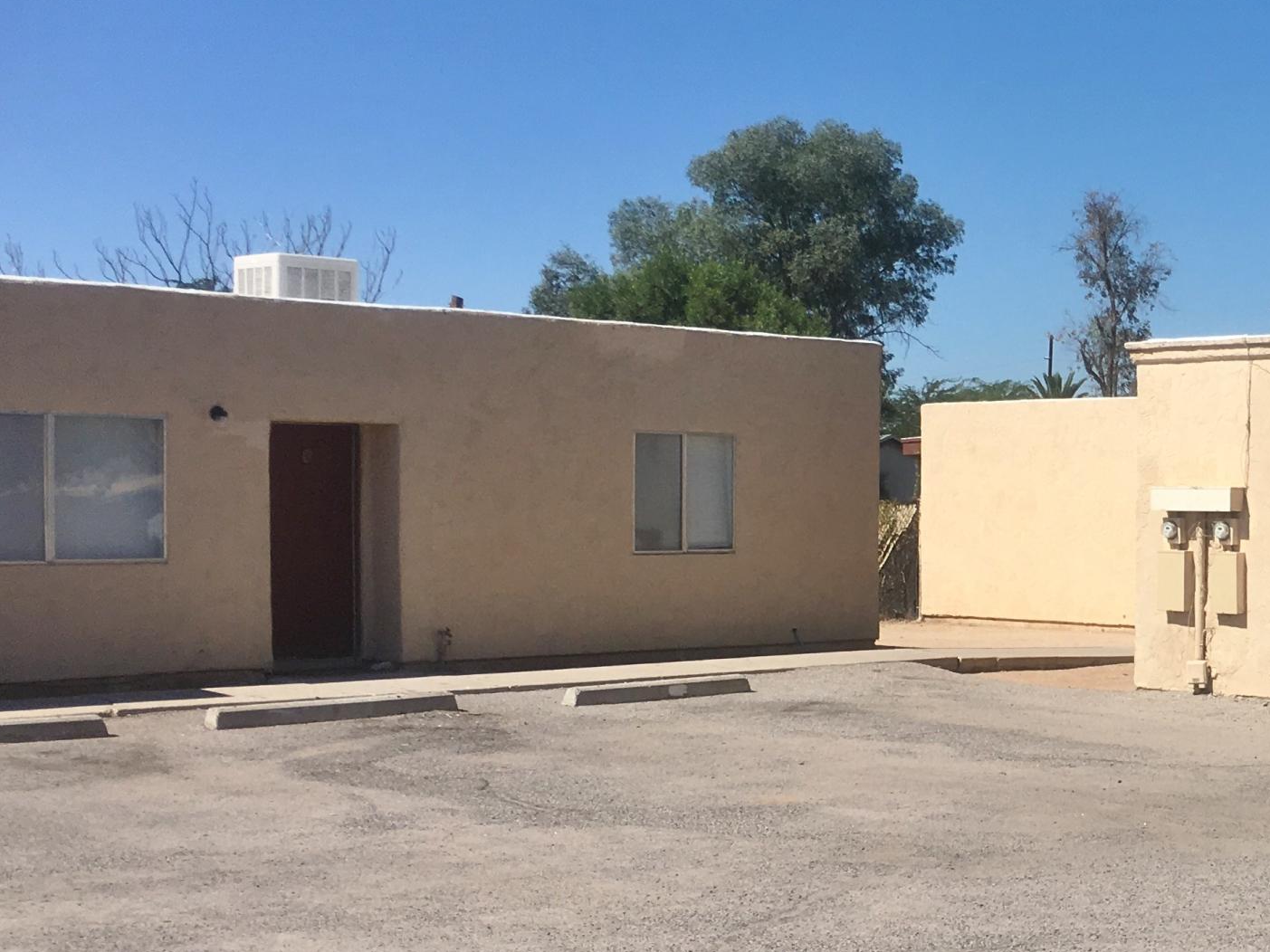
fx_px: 2274
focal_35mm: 62
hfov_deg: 29.3
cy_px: 577
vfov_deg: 23.6
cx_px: 1242
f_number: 2.2
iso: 25
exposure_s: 1/2747
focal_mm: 4.15
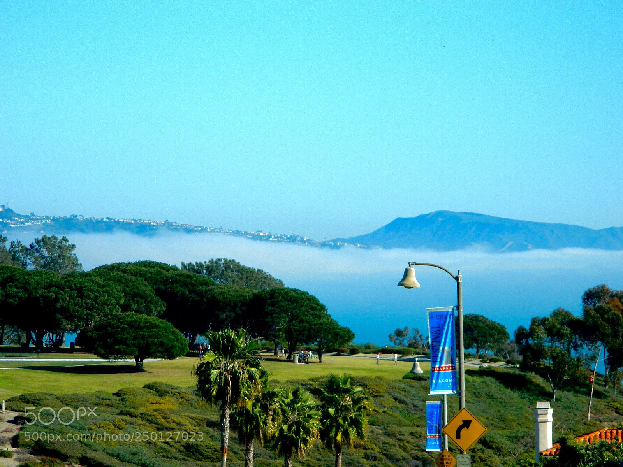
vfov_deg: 8.4
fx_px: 3186
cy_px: 234
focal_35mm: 177
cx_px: 312
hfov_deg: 11.2
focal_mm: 31.8
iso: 80
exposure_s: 1/500
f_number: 5.1
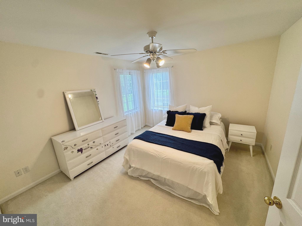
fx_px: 122
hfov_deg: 102.1
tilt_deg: -14.2
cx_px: 151
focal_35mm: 14
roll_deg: +3.9
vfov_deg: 85.7
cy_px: 113
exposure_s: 1/120
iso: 80
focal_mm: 2.22
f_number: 2.2
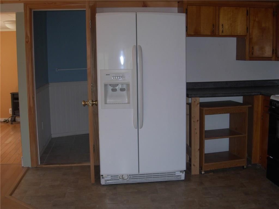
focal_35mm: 41
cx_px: 140
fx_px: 330
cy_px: 104
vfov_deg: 35.1
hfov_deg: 45.8
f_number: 2.9
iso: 79
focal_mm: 8.5
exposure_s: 1/64
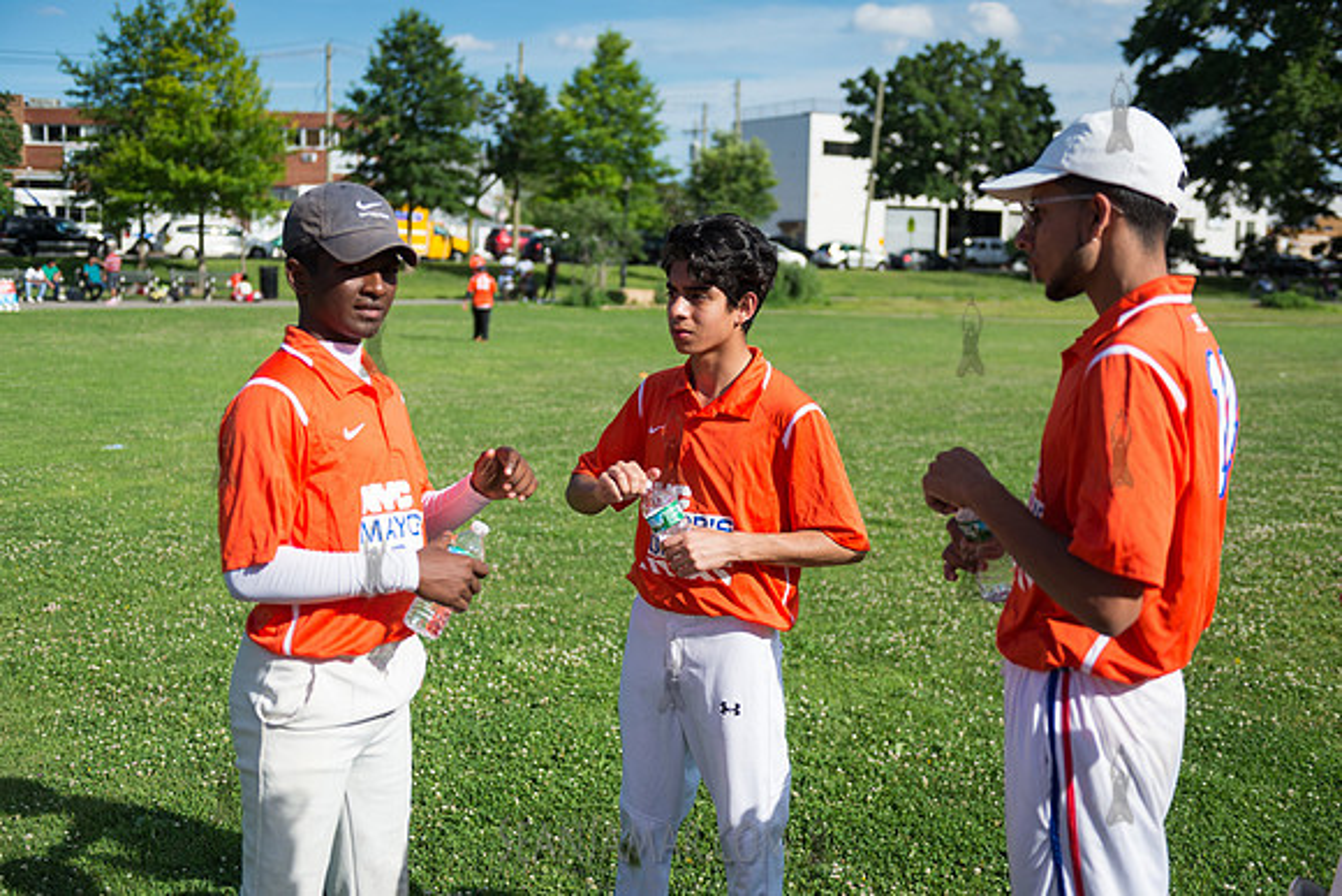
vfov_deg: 33.4
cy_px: 448
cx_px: 671
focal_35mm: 40
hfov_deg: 48.4
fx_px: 1491
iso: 200
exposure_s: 1/4000
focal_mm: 40
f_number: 2.8
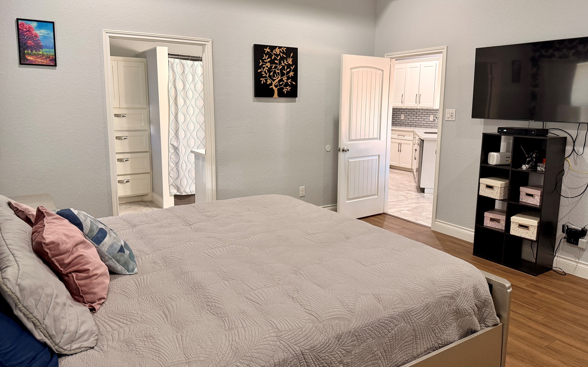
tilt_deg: -8.1
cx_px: 298
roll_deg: -0.8
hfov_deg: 70.4
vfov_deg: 47.5
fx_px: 417
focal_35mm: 26
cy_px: 165
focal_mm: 6.76
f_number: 1.78
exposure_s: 1/60
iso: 250
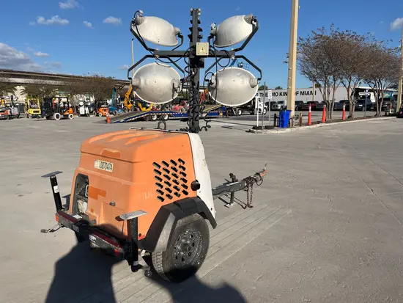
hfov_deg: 67.3
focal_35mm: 26
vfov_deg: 53.1
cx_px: 202
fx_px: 303
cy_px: 152
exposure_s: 1/5556
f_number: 1.6
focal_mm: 5.1
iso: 50
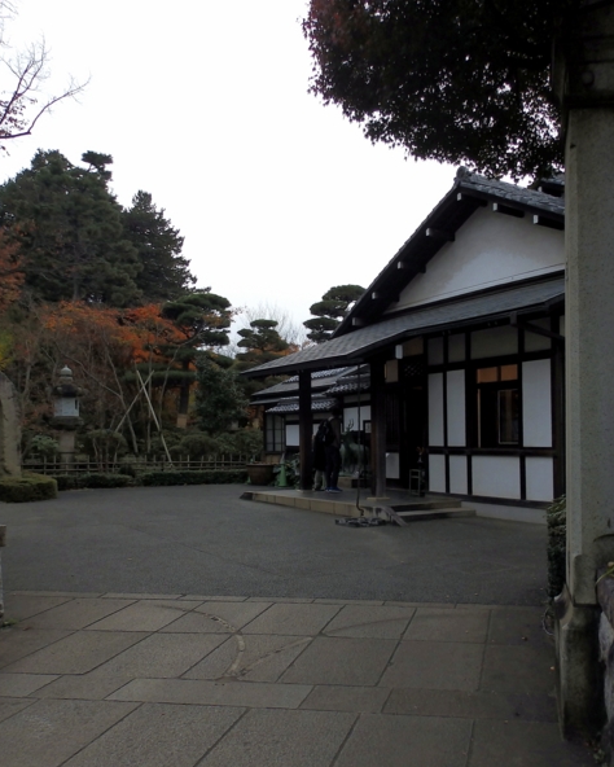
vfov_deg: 60.4
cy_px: 381
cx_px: 240
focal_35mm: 29
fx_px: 658
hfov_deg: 49.6
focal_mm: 4
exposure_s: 1/80
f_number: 3.4
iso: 80
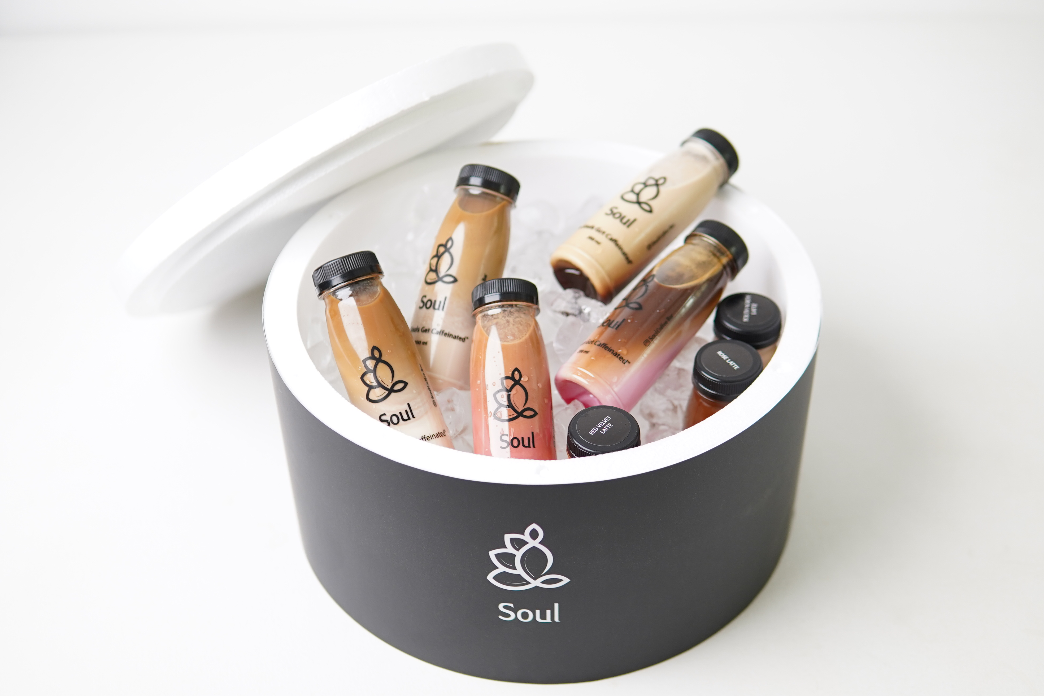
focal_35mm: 45
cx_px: 522
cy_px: 348
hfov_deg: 43.6
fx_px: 1305
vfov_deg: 29.9
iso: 320
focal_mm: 30
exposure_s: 1/160
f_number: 1.8
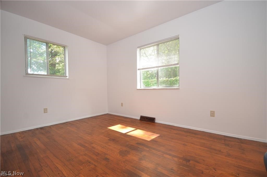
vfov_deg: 77.0
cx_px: 134
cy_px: 88
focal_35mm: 15
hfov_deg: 100.5
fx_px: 111
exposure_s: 1/60
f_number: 4
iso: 220
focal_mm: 10
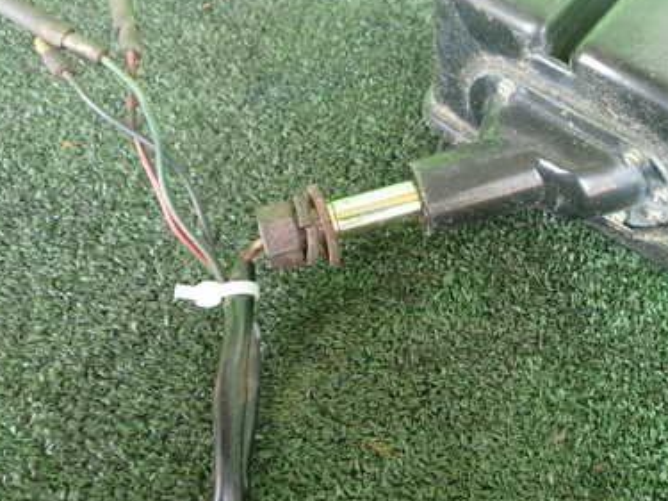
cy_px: 218
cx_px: 452
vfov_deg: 30.2
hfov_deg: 39.1
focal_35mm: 48
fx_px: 926
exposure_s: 1/60
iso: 200
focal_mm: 5.4
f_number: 2.3
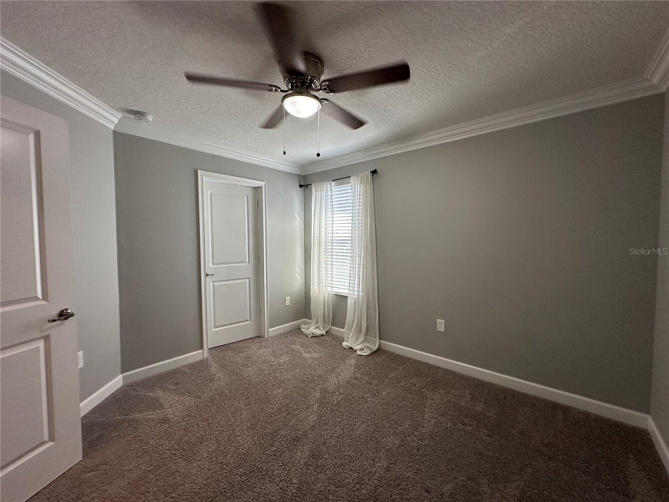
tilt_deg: -1.0
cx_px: 334
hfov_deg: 102.1
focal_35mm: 14
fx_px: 271
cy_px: 251
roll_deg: +0.1
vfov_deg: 85.7
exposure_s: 1/120
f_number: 2.2
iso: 160
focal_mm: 2.22
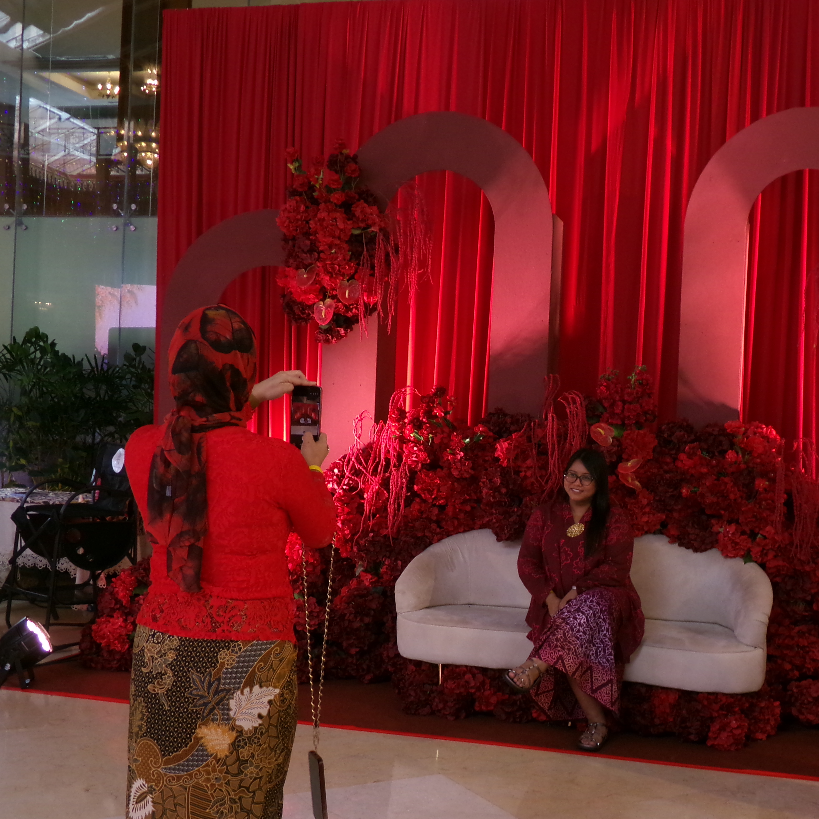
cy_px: 409
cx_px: 511
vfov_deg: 38.3
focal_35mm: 44
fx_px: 1178
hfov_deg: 38.1
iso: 232
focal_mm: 6.6
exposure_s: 1/17
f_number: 4
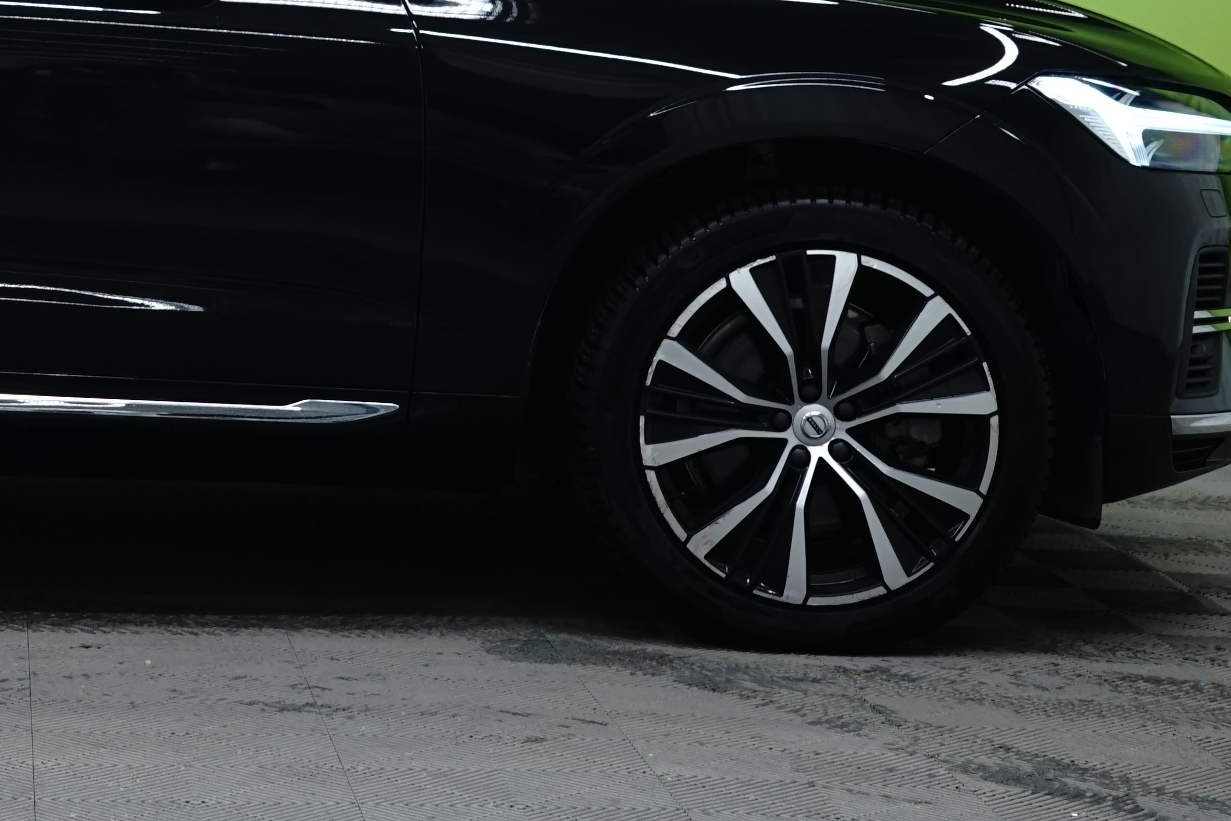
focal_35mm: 104
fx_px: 3556
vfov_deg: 13.0
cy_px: 12
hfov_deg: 18.9
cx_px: -121
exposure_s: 1/6
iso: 500
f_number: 8
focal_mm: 41
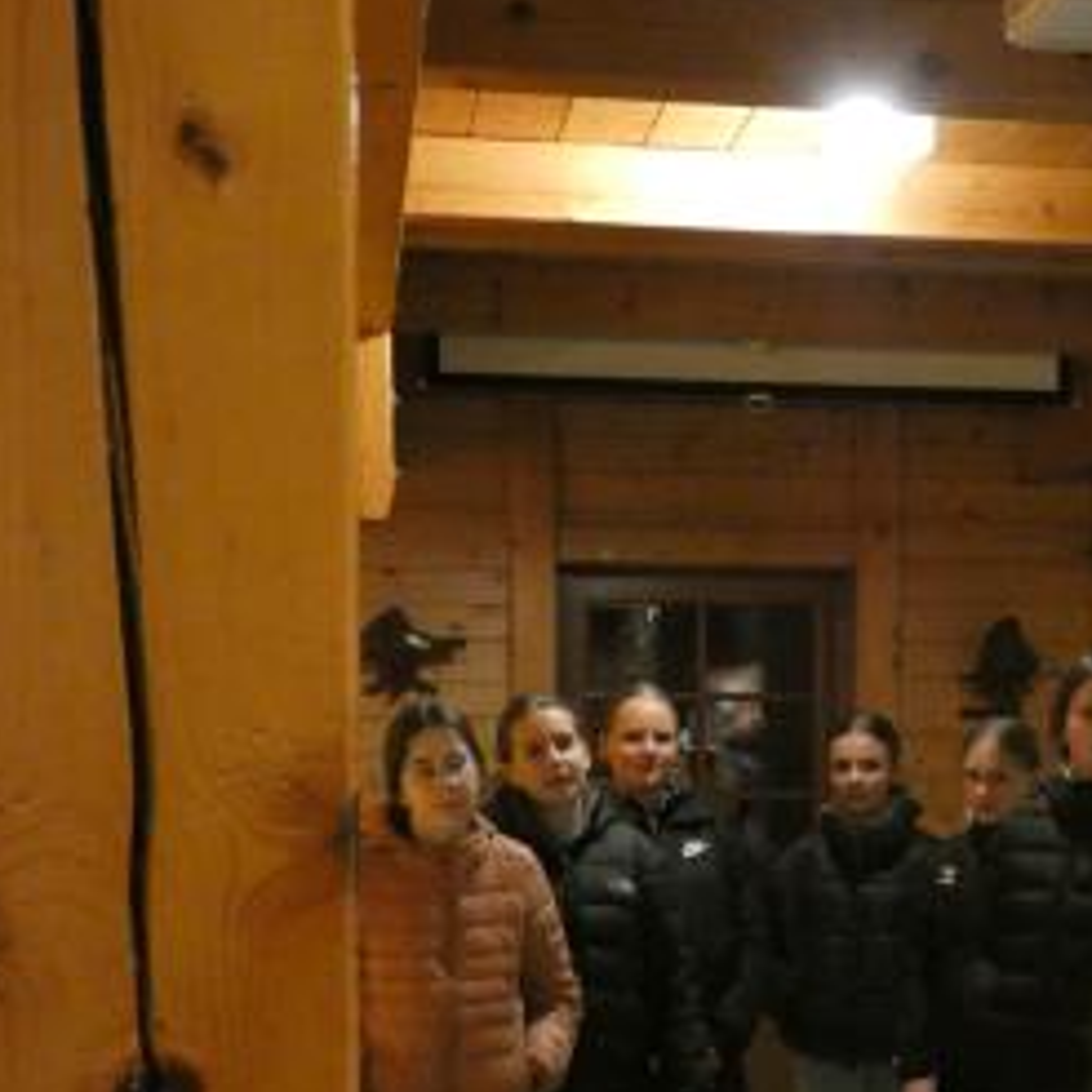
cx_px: 857
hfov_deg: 23.7
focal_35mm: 72
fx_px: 2570
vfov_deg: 24.0
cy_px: 648
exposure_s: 1/13
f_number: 3.9
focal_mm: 9
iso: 1600
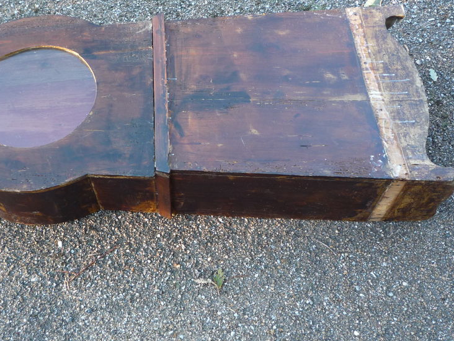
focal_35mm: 41
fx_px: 538
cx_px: 166
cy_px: 137
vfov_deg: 35.0
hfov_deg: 45.3
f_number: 3.3
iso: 125
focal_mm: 5.2
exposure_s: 1/30
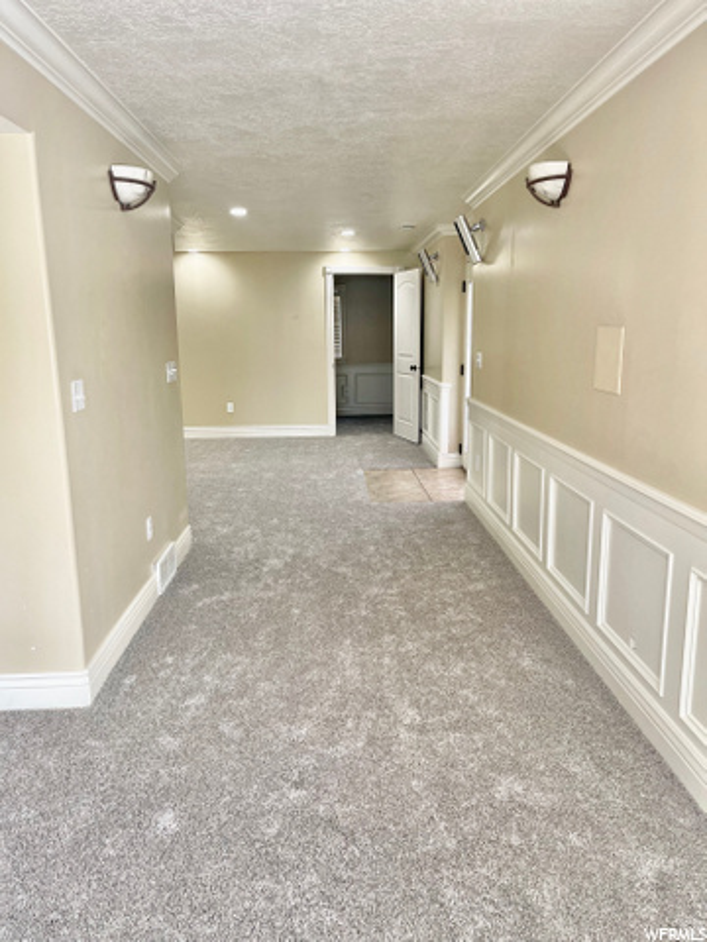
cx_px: 354
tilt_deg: -10.7
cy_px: 471
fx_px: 708
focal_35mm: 26
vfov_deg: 67.3
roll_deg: +0.4
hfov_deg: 53.1
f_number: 1.6
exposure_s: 1/120
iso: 125
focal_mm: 5.1
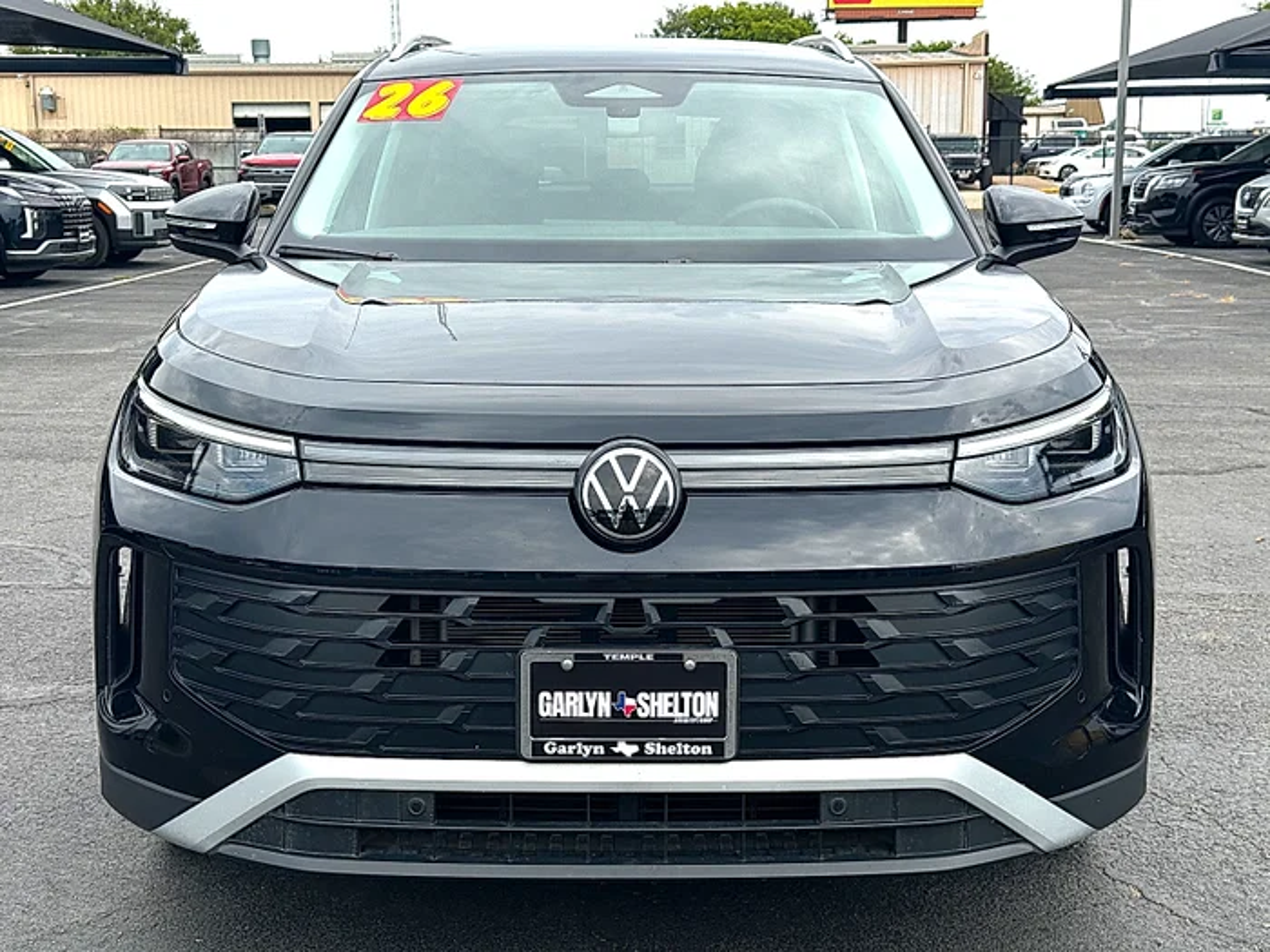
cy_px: 476
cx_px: 635
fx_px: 1761
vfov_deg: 30.3
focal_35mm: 48
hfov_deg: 39.7
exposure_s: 1/2304
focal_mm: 6.86
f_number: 1.78
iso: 64
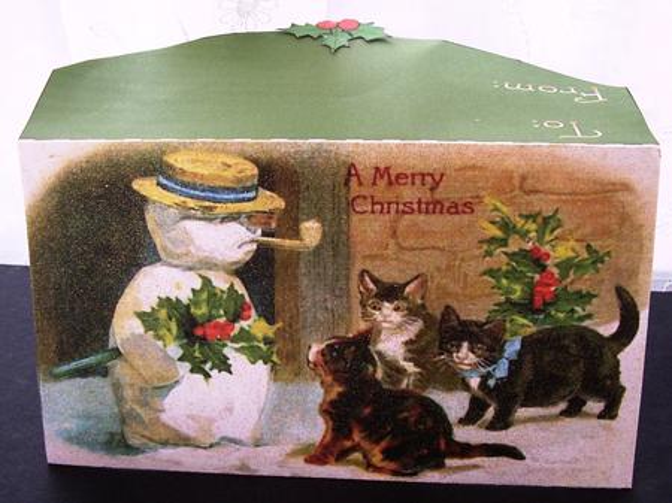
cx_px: 336
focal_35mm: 30
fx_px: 582
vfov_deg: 46.8
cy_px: 252
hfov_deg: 60.0
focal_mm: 5.8
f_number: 2.9
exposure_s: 1/84
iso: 100
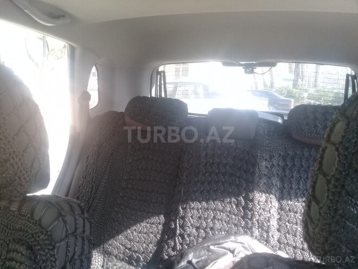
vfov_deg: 45.4
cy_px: 134
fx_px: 321
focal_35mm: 31
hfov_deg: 58.4
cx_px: 179
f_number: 2.2
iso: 80
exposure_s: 1/100
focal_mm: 3.3
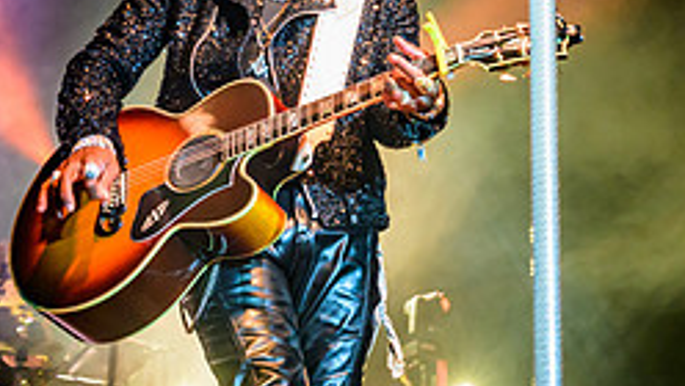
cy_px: -52
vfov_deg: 12.5
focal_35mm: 95
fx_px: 1727
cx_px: 645
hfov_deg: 21.8
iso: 2800
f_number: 5
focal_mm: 37
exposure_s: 1/125
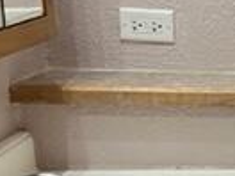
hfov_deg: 13.4
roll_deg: -1.6
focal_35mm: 126
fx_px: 855
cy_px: 149
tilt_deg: -15.0
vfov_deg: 11.7
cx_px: 475
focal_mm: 5.7
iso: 125
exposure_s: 1/60
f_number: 1.5
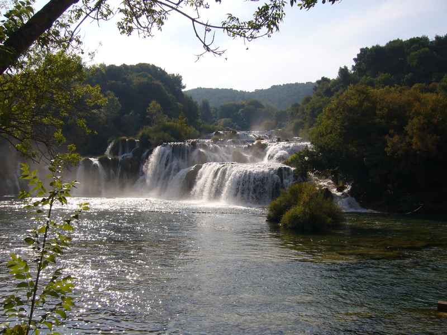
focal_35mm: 35
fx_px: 452
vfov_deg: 40.7
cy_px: 168
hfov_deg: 52.6
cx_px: 224
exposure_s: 1/640
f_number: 5.6
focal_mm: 5.8
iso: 80
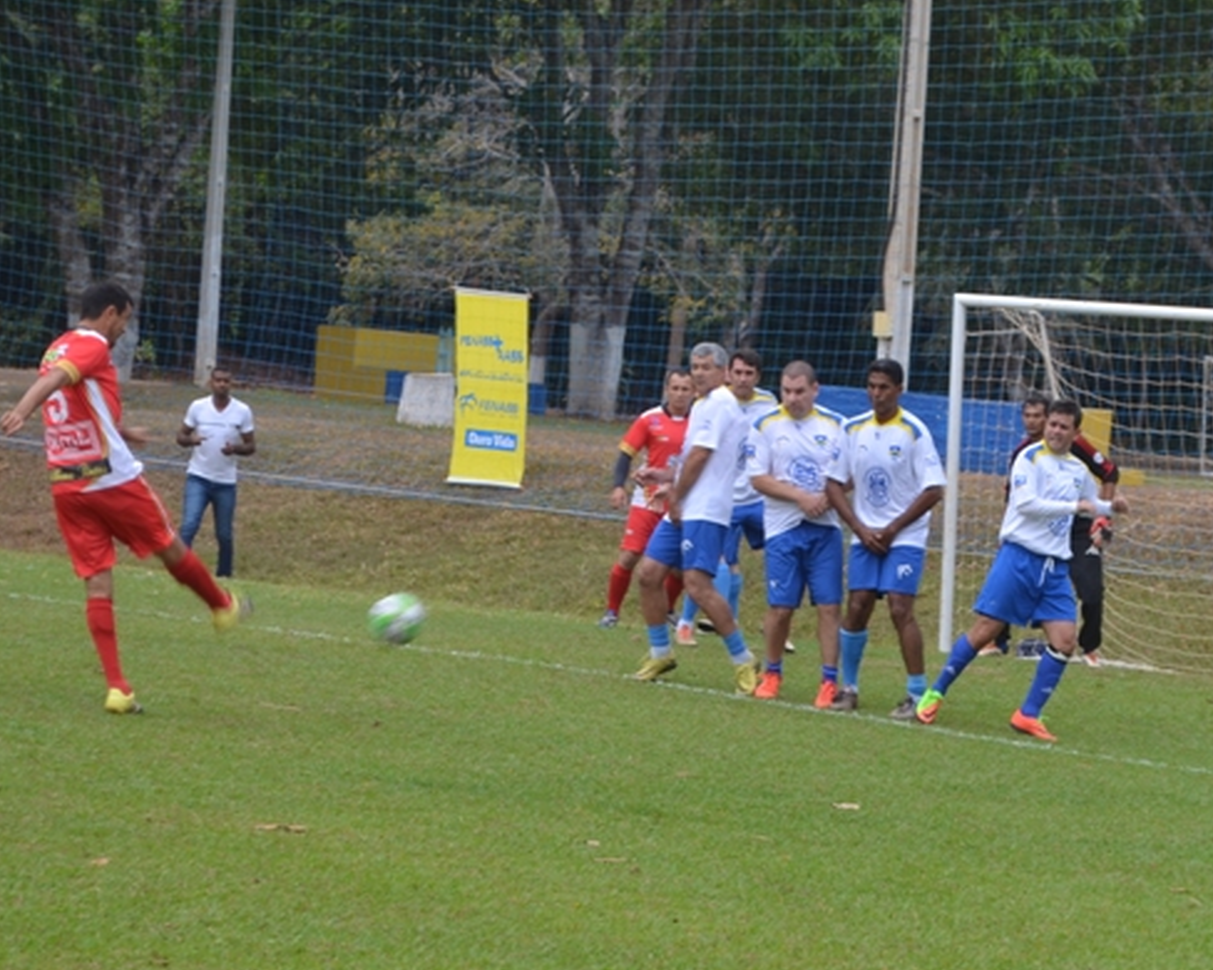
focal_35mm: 102
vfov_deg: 15.1
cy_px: 474
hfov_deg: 18.9
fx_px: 3647
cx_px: 569
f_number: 5.6
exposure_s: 1/160
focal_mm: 55
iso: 100
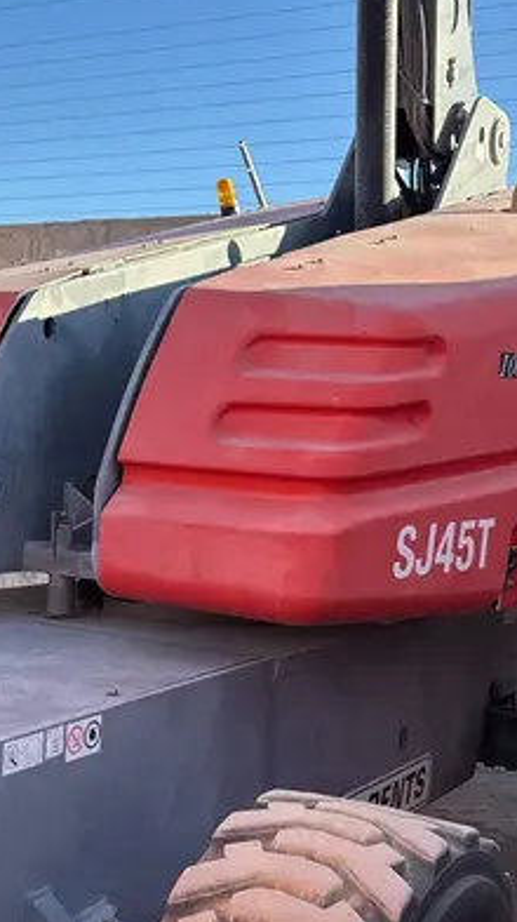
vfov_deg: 38.6
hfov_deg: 22.4
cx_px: 148
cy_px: 641
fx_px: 1294
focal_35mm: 53
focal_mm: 5.96
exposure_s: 1/1099
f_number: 1.6
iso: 50
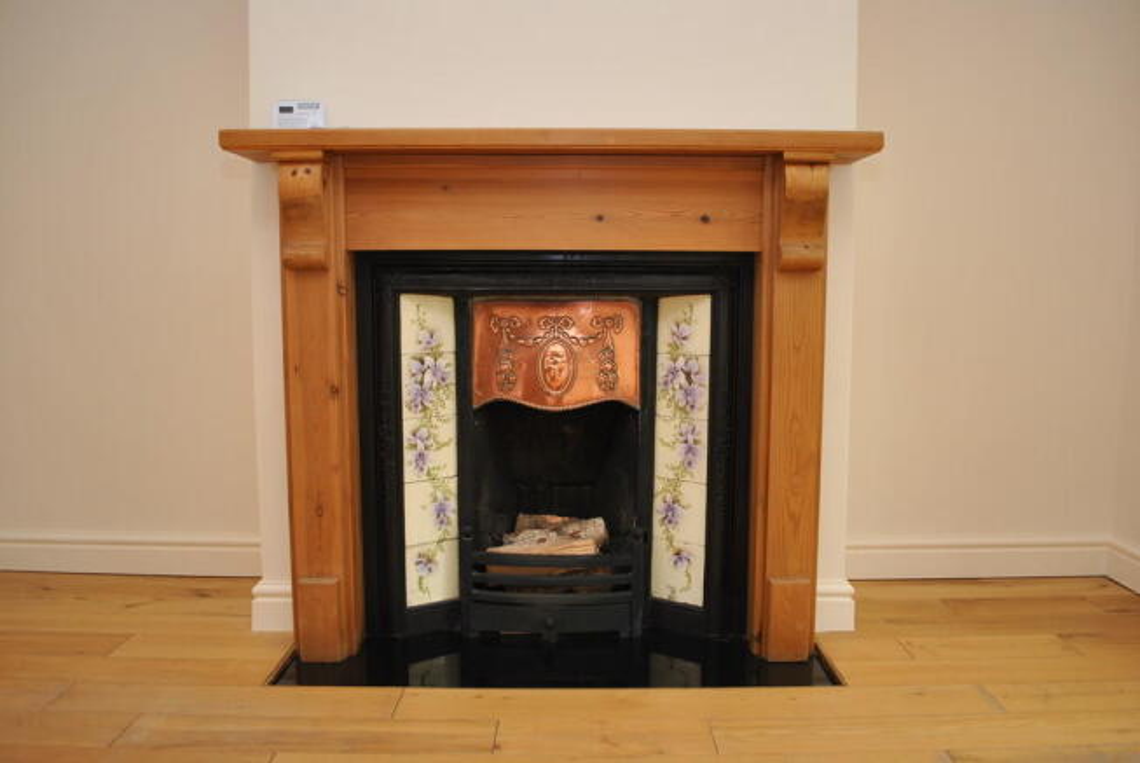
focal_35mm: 27
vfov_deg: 48.0
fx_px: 856
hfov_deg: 67.3
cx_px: 570
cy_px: 382
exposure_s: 1/60
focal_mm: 18
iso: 200
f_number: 4
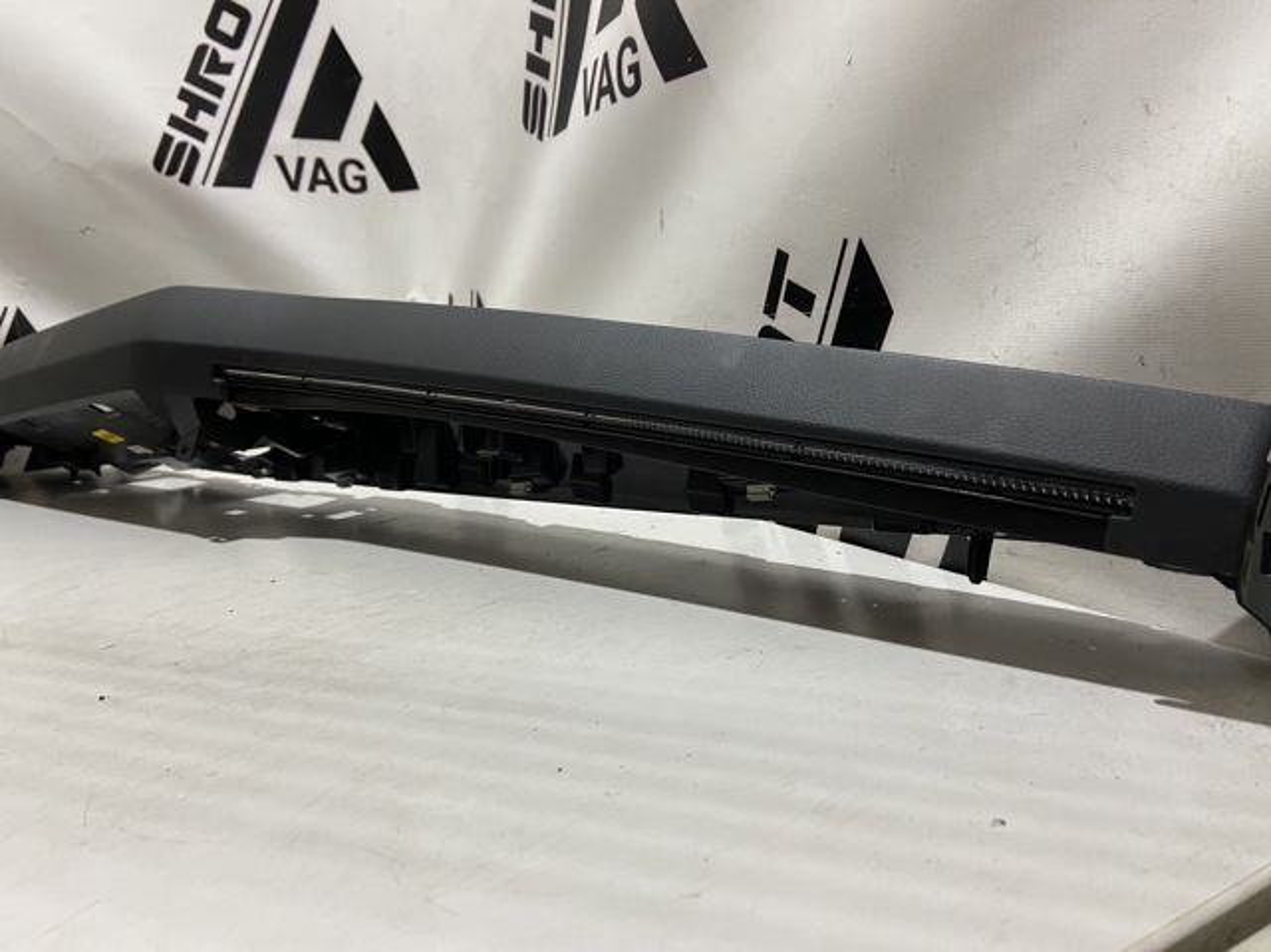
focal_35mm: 26
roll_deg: +2.9
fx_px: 954
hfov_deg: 67.3
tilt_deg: -10.0
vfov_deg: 53.0
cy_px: 476
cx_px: 636
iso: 160
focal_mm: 4.25
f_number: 1.8
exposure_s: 1/50
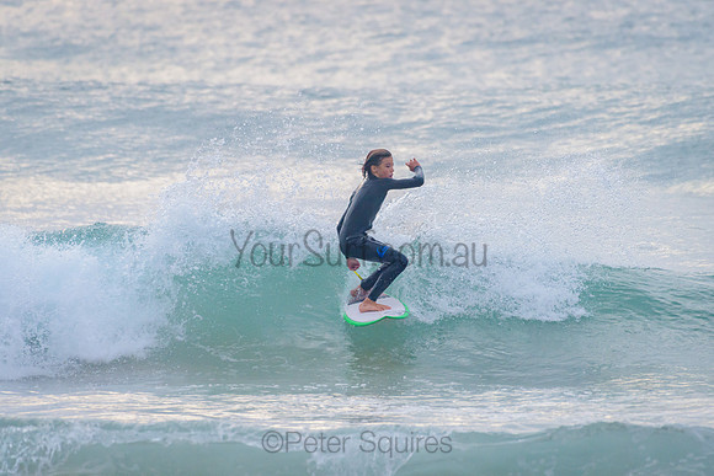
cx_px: 346
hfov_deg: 3.4
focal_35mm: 613
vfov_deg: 2.2
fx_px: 12163
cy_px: 233
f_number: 5.6
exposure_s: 1/1250
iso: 560
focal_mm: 500
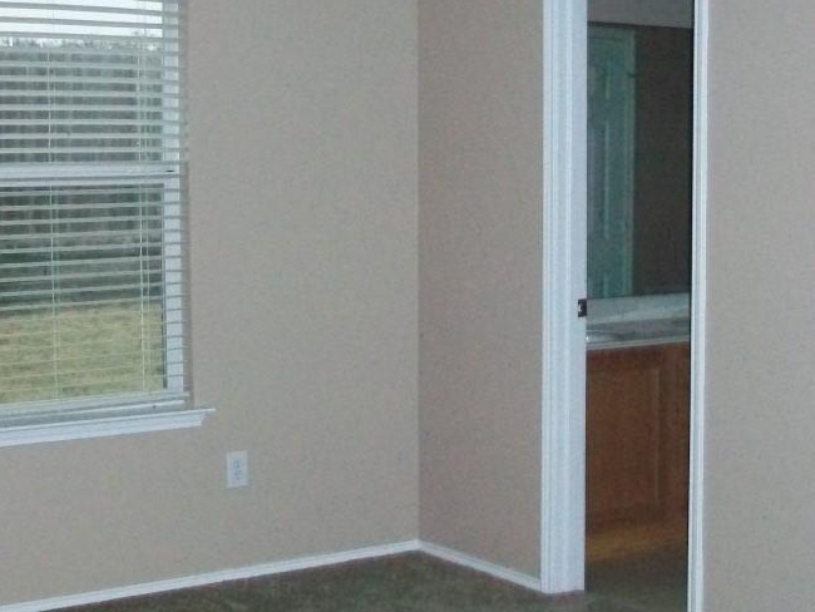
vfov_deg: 23.3
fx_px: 1484
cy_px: 330
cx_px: 534
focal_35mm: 63
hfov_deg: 30.5
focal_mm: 5.7
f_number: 2.8
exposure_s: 1/500
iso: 400
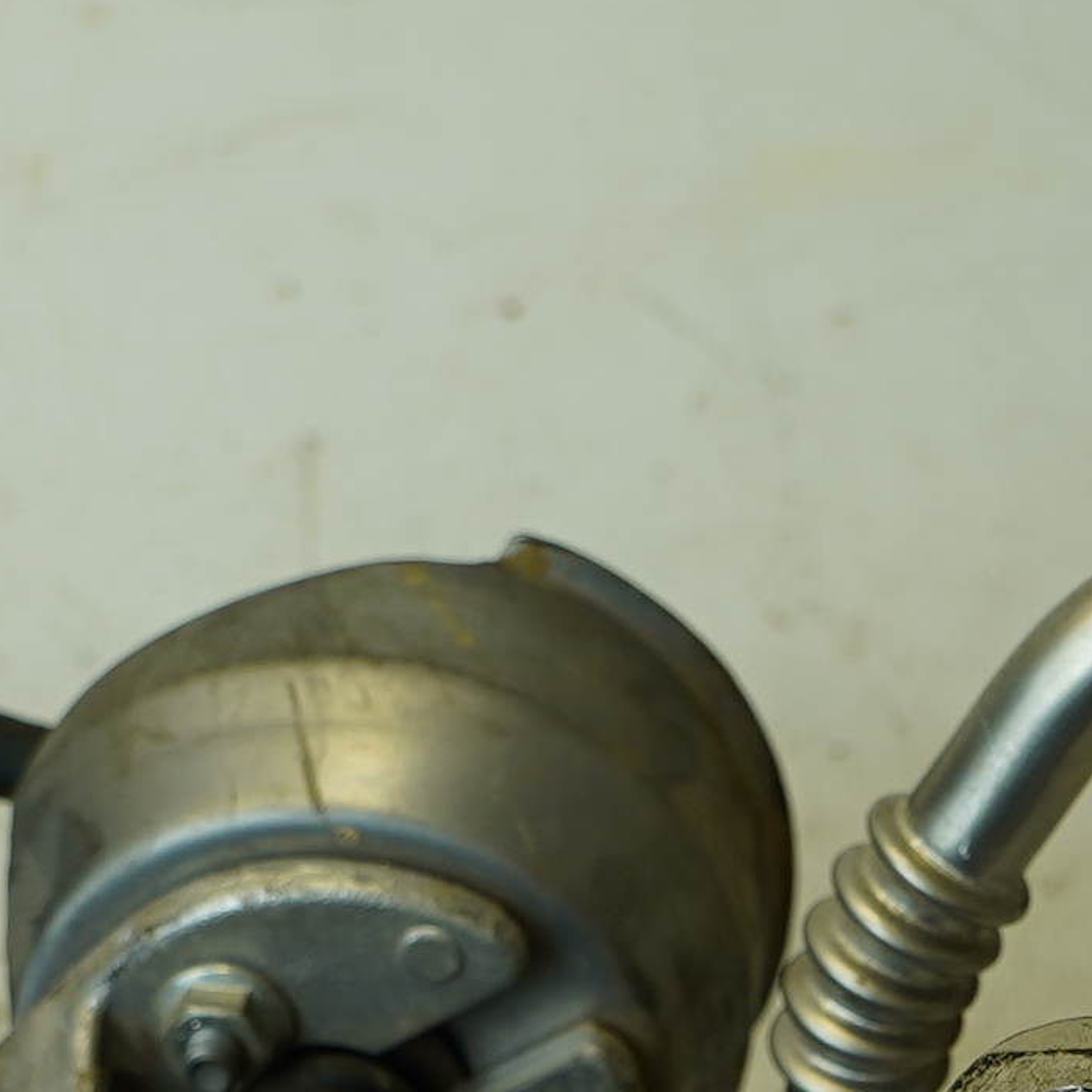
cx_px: 843
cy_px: 1405
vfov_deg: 14.5
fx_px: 4104
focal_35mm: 115
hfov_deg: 15.1
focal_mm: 16
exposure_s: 1/80
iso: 100
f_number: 4
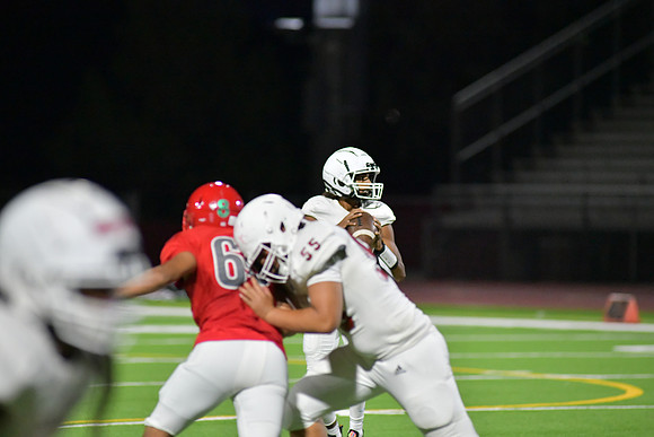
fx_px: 5451
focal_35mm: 300
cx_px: 327
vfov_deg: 4.6
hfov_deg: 6.9
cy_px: 218
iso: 8000
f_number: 4
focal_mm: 300
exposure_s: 1/1250
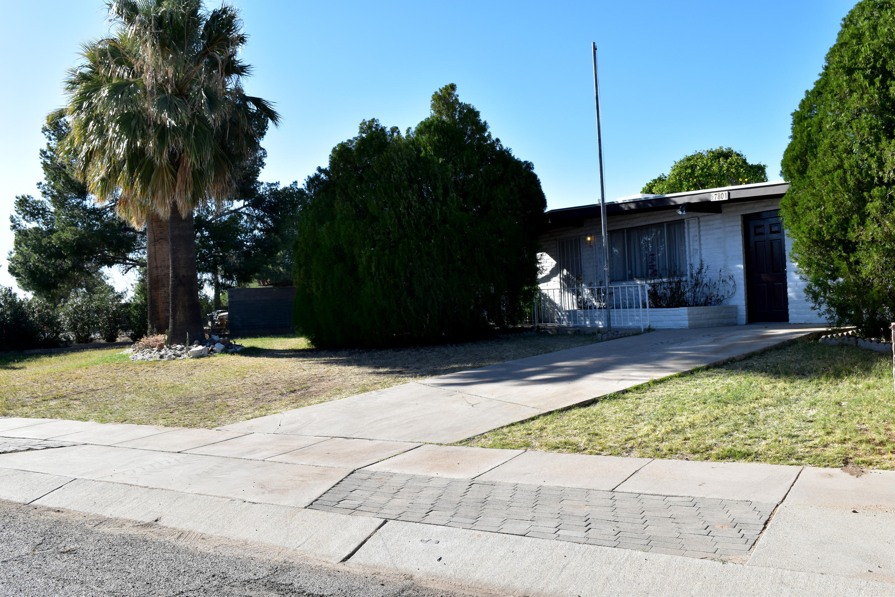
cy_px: 298
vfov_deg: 43.6
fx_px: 746
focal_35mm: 30
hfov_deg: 61.9
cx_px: 448
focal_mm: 20
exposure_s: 1/320
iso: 400
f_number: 10
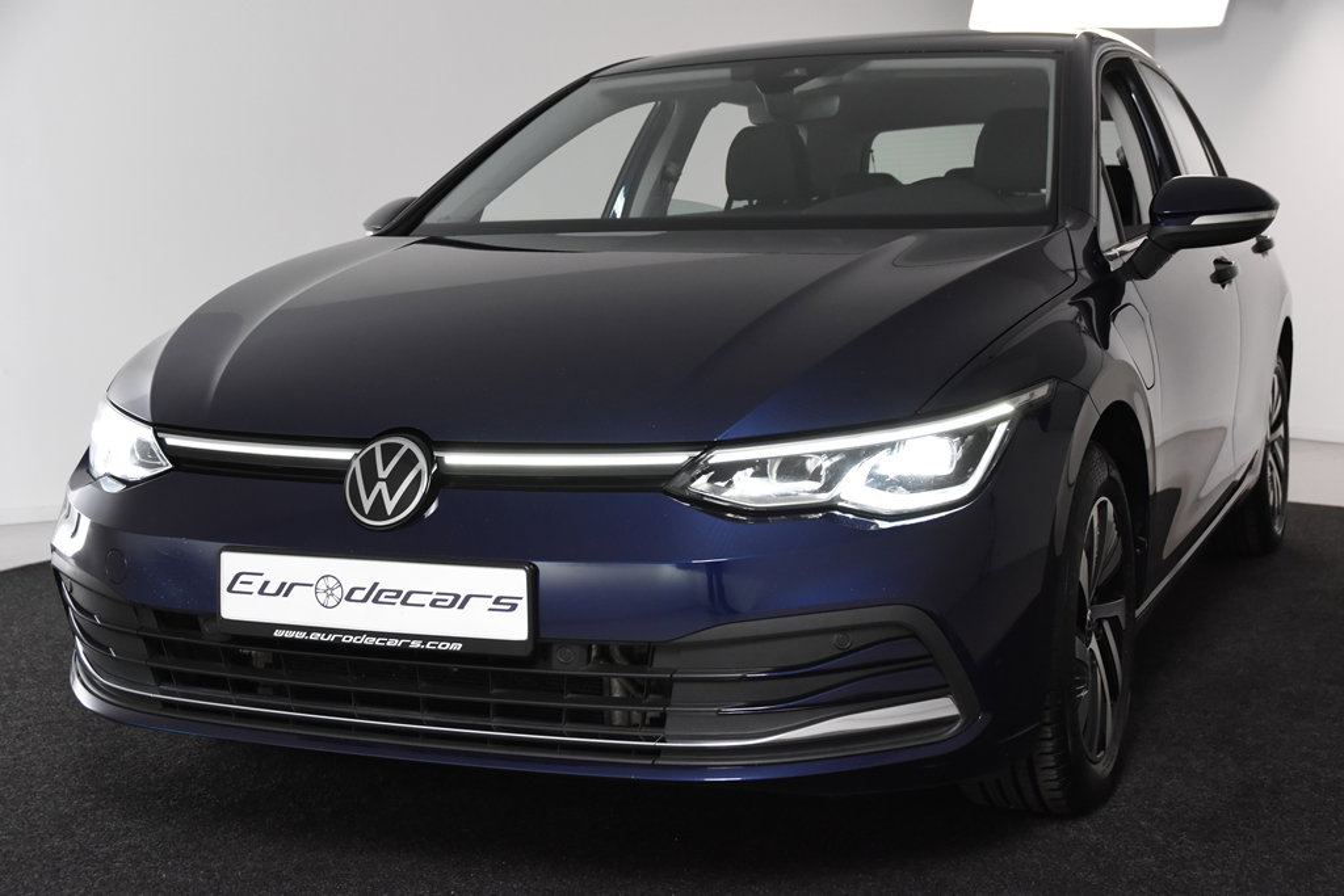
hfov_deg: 38.9
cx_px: 672
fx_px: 1904
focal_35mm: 51
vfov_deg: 26.5
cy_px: 448
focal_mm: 34
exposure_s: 1/100
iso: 1600
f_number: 5
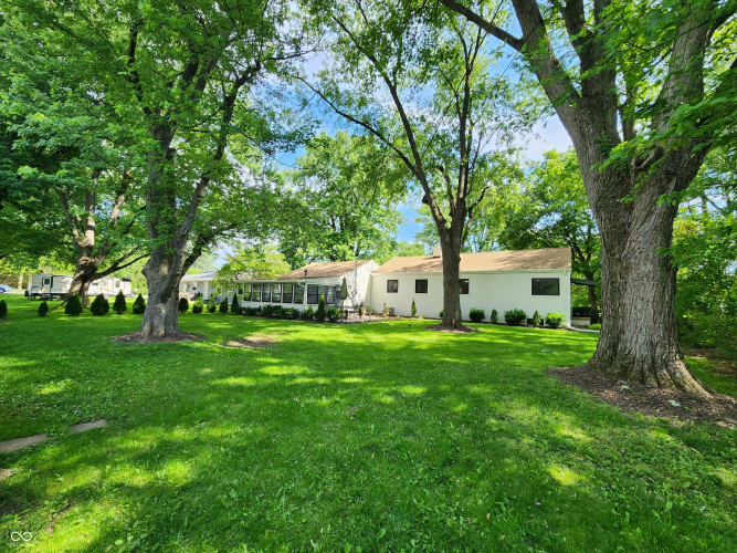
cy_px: 276
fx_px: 277
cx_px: 368
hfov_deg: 106.2
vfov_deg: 89.9
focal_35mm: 13
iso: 50
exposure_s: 1/357
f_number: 2.2
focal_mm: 2.2
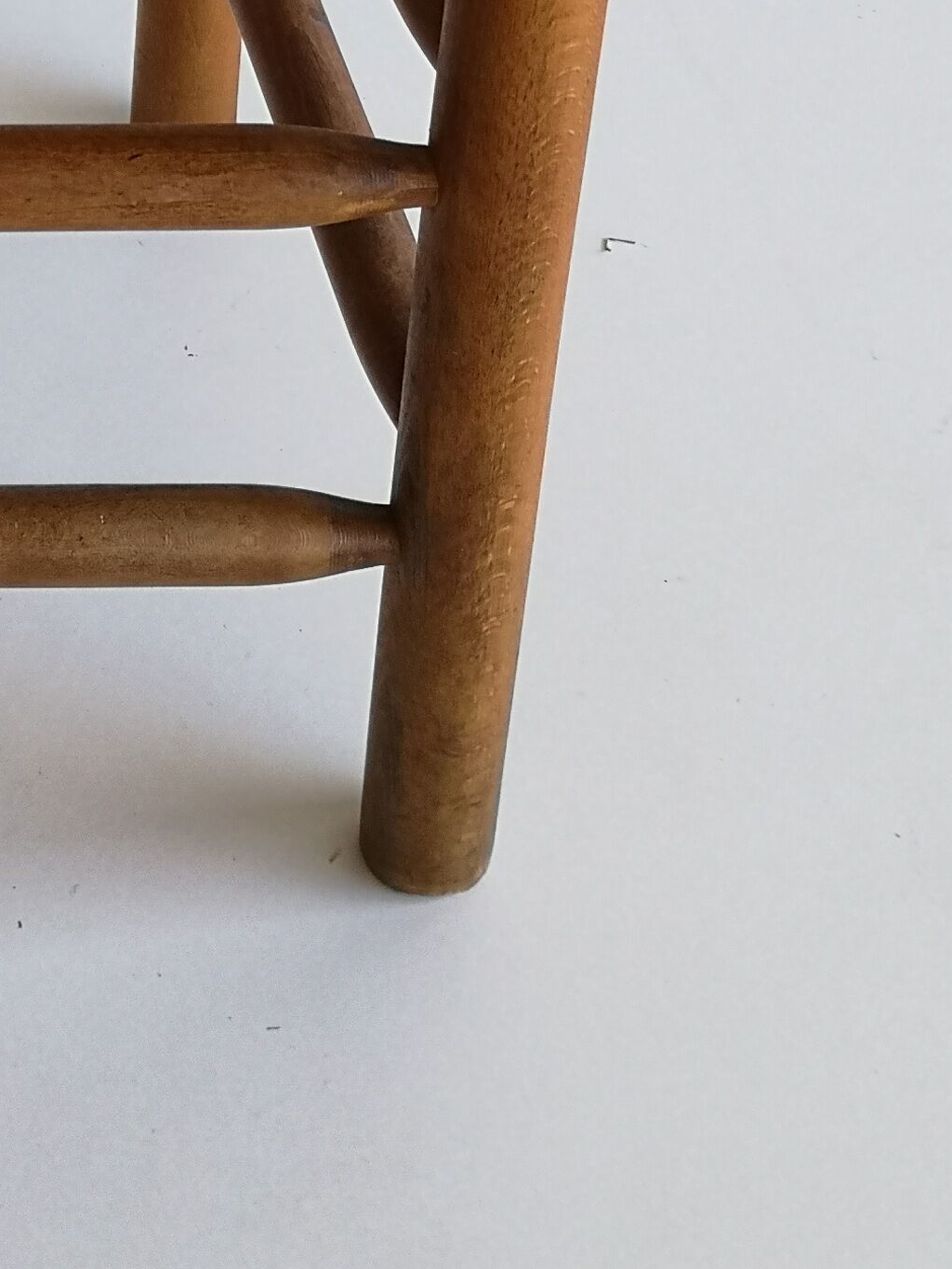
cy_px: -514
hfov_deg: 15.3
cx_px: -230
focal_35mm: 93
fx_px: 3410
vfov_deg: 19.0
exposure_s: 1/100
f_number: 1.8
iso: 100
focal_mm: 3.95
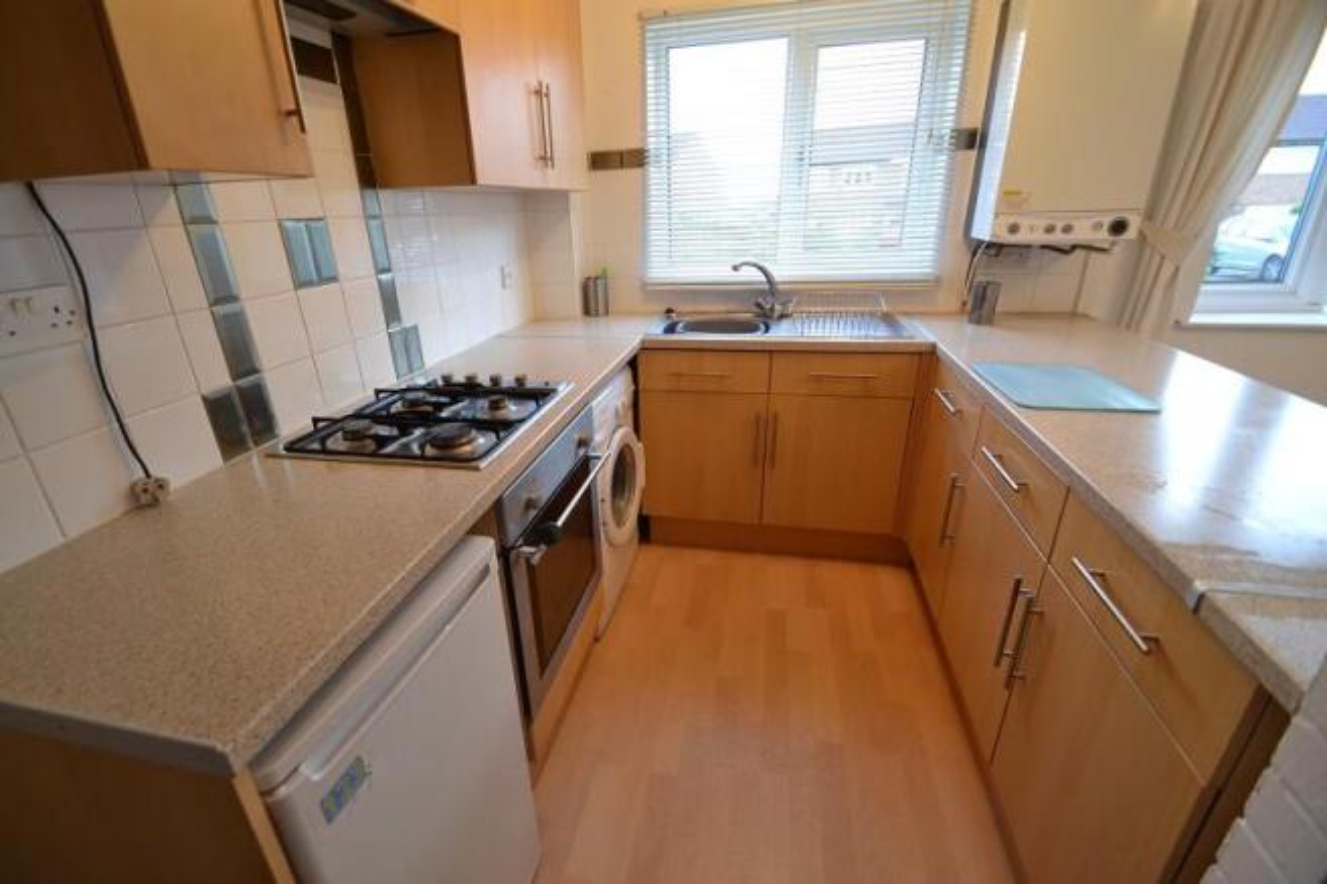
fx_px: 553
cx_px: 664
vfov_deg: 77.3
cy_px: 442
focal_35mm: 15
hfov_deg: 100.4
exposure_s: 1/60
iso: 720
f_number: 3.5
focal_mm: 10
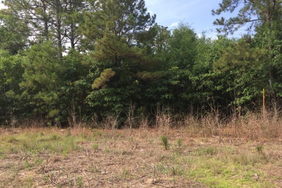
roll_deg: -0.3
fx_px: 243
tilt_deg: -0.4
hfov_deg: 60.3
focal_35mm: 31
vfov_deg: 42.2
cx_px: 143
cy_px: 108
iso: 32
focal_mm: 4.15
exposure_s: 1/648
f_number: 2.2
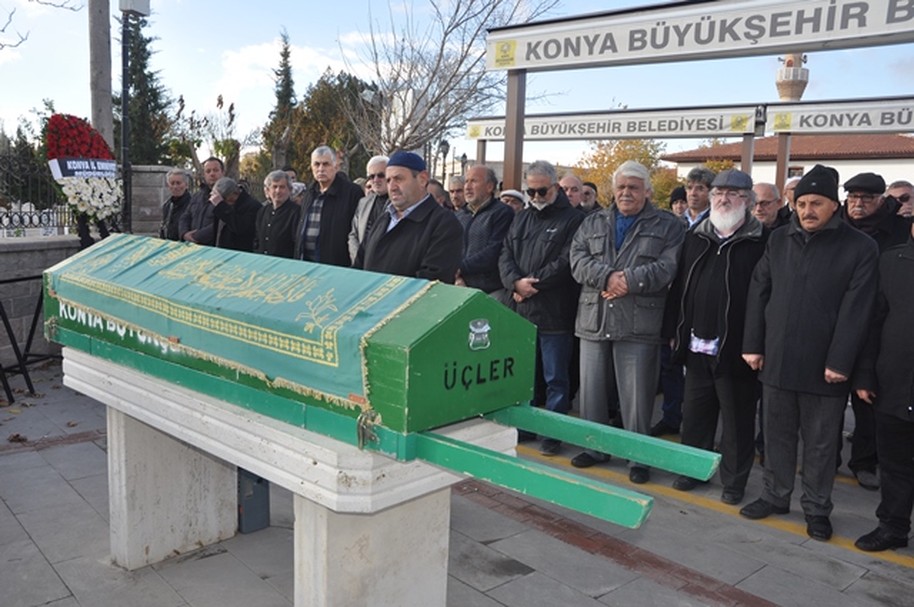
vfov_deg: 39.9
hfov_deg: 57.3
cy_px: 304
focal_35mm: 33
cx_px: 457
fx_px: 837
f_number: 6.3
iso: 200
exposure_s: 1/200
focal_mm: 22
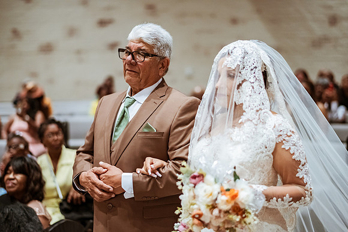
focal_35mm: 58
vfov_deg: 23.4
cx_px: 174
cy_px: 116
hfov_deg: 34.5
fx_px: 561
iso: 1600
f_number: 1.4
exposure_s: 1/640
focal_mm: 58
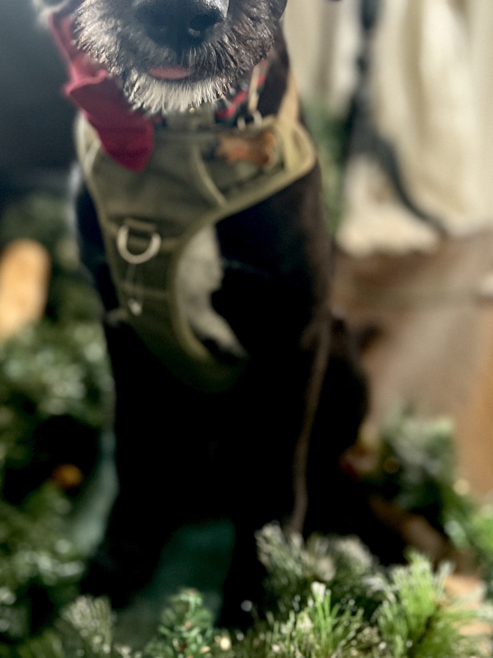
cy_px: 152
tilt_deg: -15.2
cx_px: 173
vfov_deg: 39.9
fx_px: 874
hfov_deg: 31.3
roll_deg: -1.5
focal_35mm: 46
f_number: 1.5
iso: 320
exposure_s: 1/60
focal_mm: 5.7
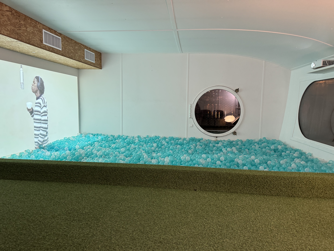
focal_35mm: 24
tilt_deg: -6.6
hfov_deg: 71.6
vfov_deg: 56.8
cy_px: 126
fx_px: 232
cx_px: 167
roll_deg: +1.0
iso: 320
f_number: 1.78
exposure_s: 1/60
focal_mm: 6.76
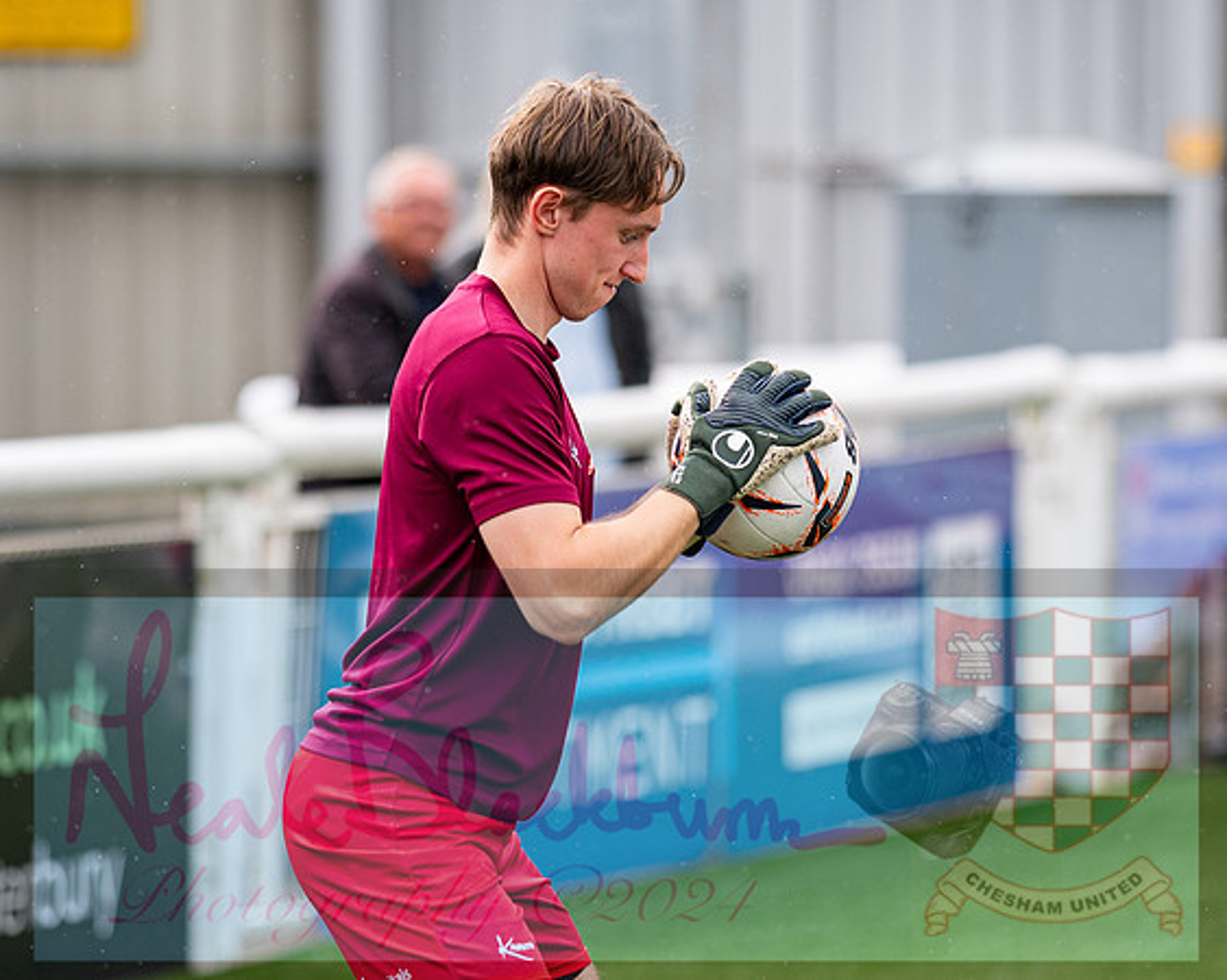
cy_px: 433
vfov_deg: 5.9
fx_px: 9567
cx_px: 566
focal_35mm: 264
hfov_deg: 7.3
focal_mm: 135
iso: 200
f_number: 1.9
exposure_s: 1/2500
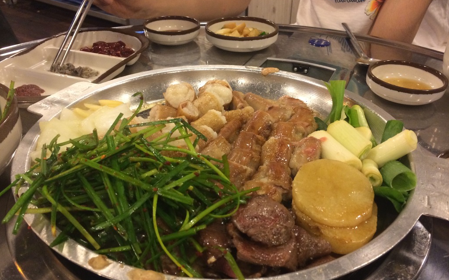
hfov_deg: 59.7
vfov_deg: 39.3
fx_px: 392
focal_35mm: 32
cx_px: 224
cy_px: 163
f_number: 2.2
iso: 200
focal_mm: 4.12
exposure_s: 1/30
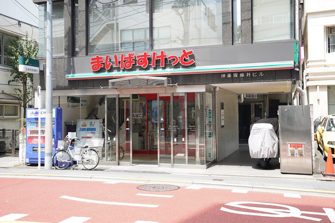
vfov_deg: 35.0
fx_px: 354
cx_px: 171
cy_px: 102
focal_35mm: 38
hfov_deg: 50.7
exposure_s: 1/250
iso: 100
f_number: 3.2
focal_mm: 35
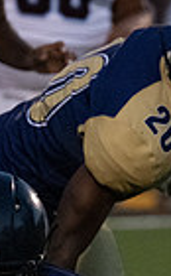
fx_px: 12182
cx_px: 126
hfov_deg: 0.8
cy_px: 352
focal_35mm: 1627
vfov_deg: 1.3
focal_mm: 300
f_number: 5
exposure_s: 1/1250
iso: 10000
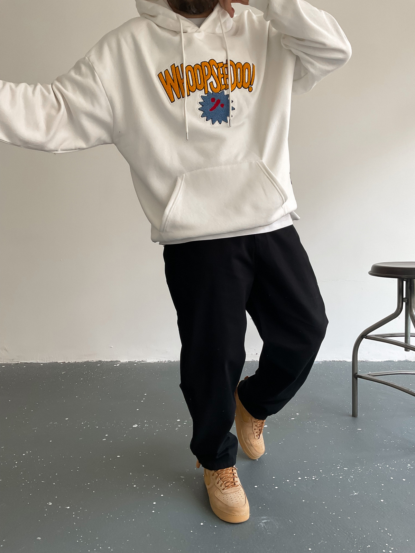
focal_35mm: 29
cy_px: 276
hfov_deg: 48.2
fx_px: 464
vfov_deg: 61.7
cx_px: 208
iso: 40
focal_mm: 3
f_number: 1.8
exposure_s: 1/120
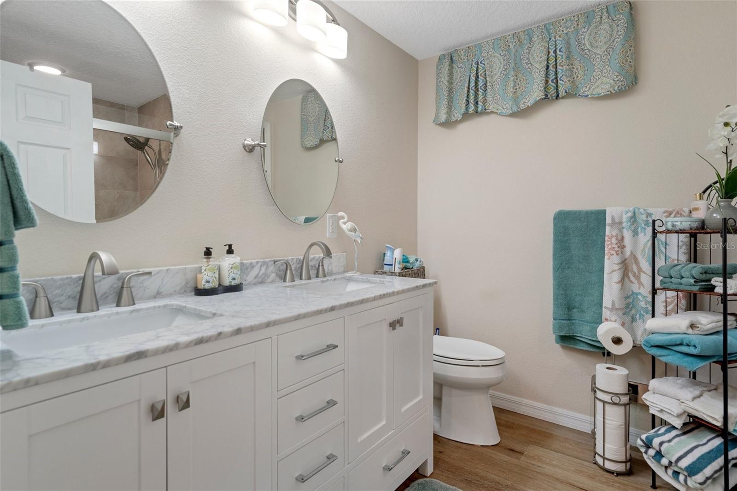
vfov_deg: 67.4
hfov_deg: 90.0
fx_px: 368
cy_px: 246
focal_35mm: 18
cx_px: 368
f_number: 8
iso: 640
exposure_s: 1/3
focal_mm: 18
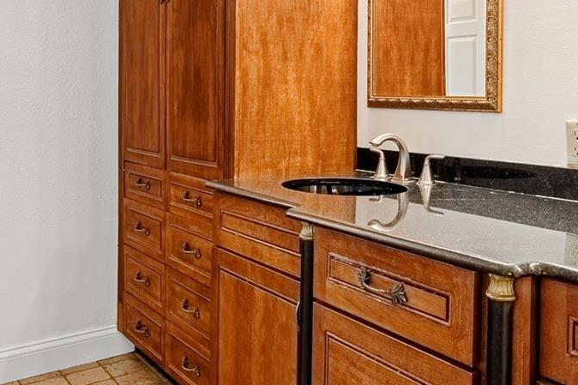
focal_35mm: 38
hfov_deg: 50.1
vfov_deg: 34.6
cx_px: 371
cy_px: 115
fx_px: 610
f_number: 8
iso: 400
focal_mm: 16
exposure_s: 1/160
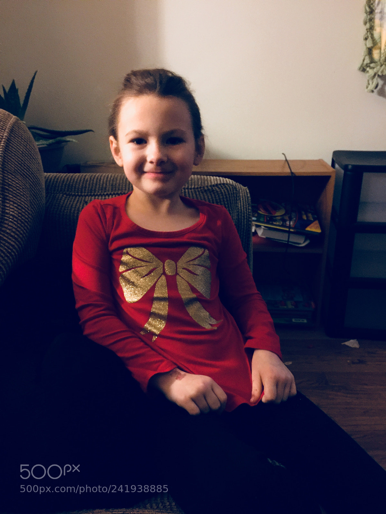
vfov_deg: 61.7
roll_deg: +0.4
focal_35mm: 29
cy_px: 257
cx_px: 193
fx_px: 431
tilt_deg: -21.7
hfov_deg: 48.2
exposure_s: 1/4
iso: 125
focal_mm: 4.15
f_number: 2.2
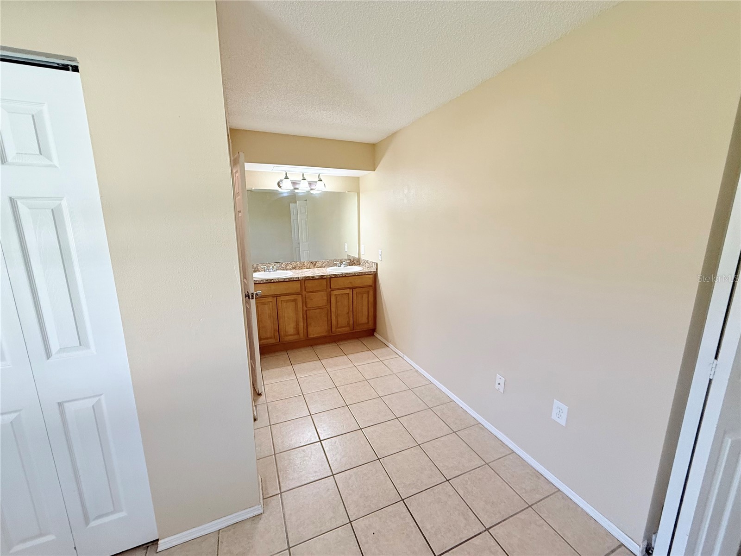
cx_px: 370
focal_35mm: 14
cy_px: 278
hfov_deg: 102.1
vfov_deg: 85.7
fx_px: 300
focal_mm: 2.22
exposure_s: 1/120
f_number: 2.2
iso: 250
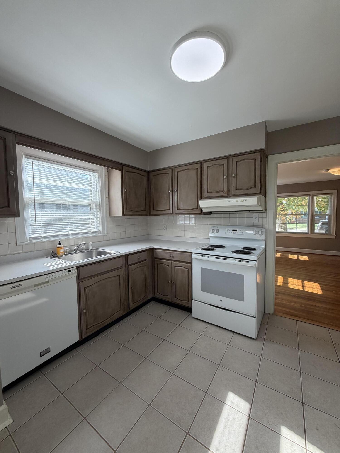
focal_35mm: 14
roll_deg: +0.2
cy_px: 226
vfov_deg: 102.1
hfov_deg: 85.7
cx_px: 170
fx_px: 183
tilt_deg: -2.8
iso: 80
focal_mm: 2.22
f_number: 2.2
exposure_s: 1/121
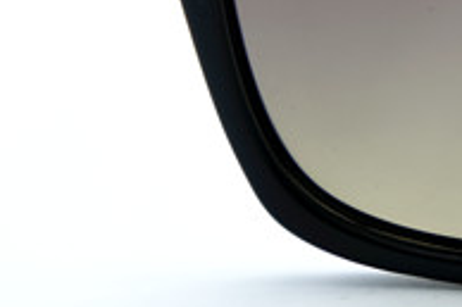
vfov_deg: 3.2
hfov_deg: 4.7
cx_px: 1055
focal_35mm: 427
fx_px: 5475
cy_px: -69
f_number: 5
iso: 160
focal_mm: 55
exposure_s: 1/140
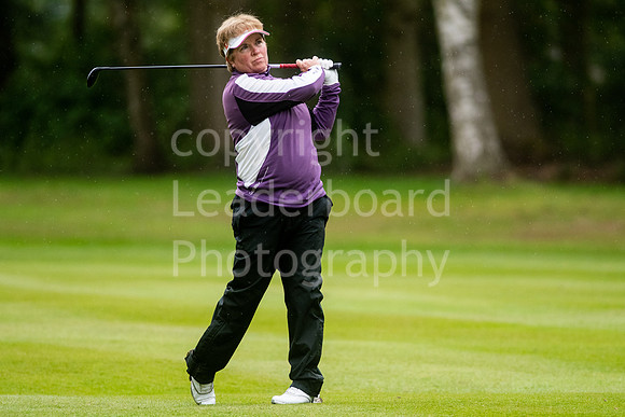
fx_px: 7814
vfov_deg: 3.1
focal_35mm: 450
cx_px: 312
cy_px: 208
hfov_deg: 4.6
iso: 1600
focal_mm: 300
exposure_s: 1/1600
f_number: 4
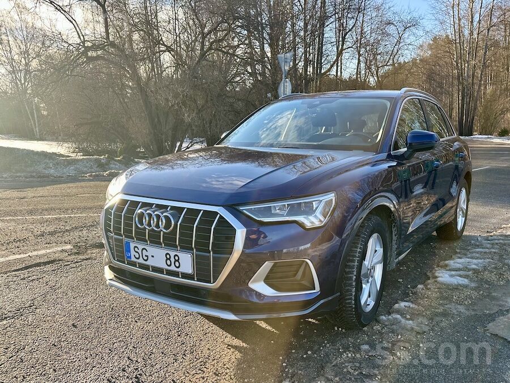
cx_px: 255
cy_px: 192
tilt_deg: -13.8
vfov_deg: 56.9
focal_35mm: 24
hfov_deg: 71.6
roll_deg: -0.4
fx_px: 354
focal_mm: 6.86
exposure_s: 1/745
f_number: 1.78
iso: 80
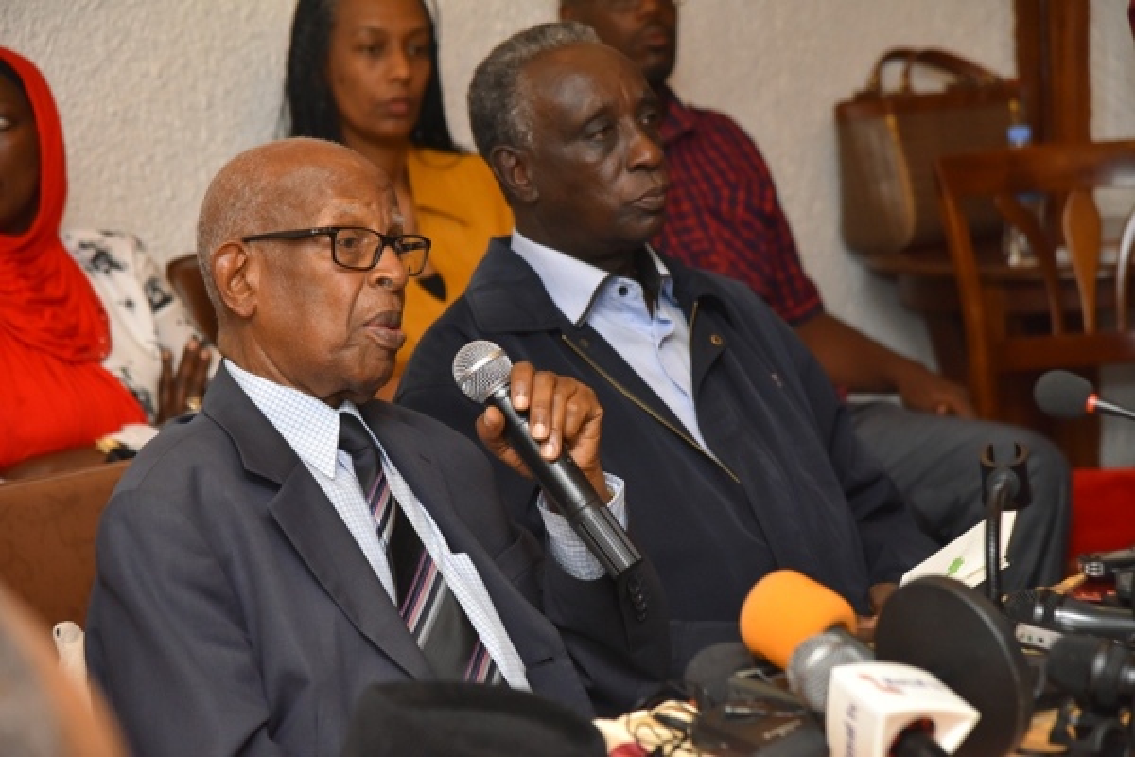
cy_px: 378
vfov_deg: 11.4
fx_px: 3783
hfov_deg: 17.1
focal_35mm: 120
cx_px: 568
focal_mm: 120
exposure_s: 1/200
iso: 3200
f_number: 5
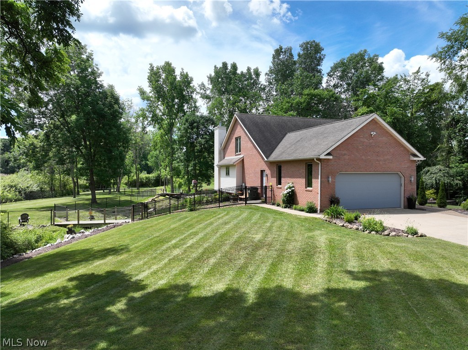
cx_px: 234
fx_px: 324
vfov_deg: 56.8
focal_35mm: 24
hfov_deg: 71.6
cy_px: 175
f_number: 3.5
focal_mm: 12.29
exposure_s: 1/2000
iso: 100
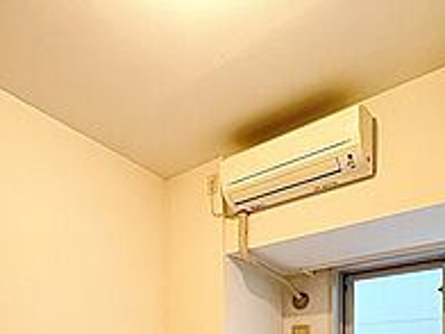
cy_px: 377
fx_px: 411
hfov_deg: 56.4
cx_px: 177
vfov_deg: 36.5
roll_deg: +0.9
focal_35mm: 32
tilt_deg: +0.1
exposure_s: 1/50
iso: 125
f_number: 2.2
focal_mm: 2.22
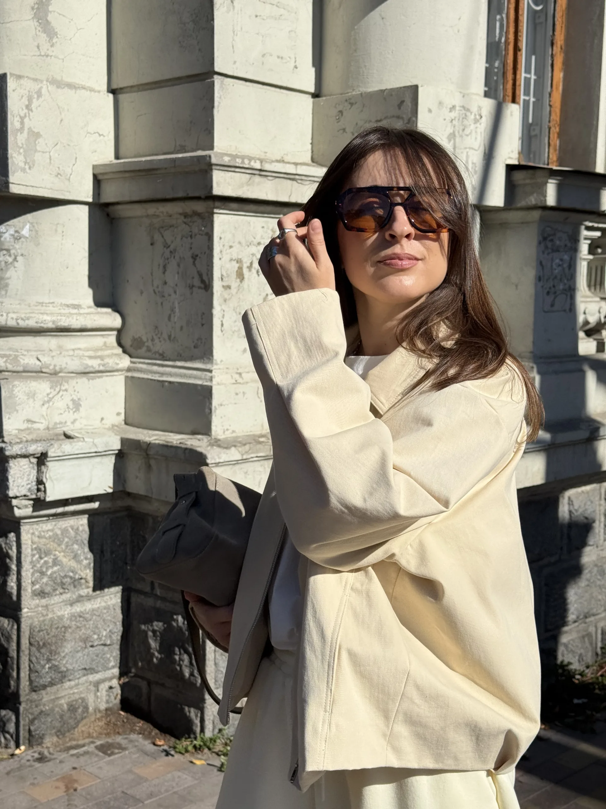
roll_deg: -0.4
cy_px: 404
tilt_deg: -8.1
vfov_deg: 39.7
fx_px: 1120
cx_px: 303
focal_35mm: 48
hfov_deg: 30.3
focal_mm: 6.76
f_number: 1.78
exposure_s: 1/8772
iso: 64
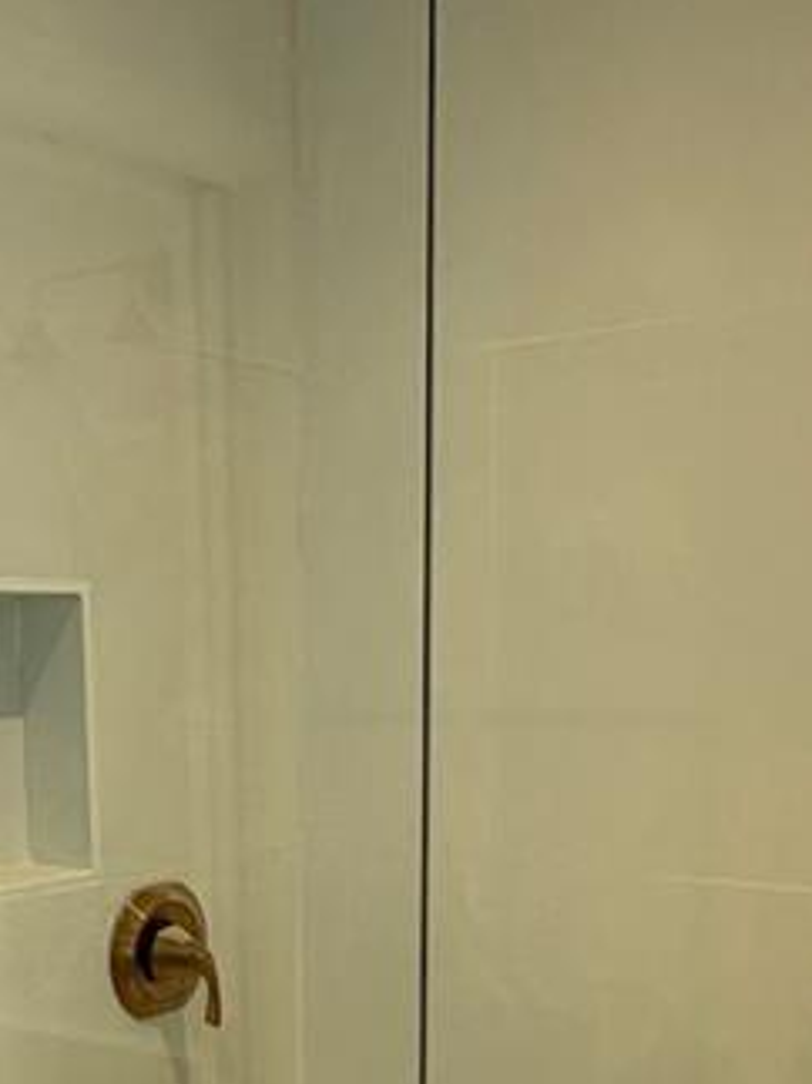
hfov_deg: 27.7
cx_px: 218
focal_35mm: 52
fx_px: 1627
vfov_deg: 34.2
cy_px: 1030
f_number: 2.2
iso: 160
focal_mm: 2.22
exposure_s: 1/121
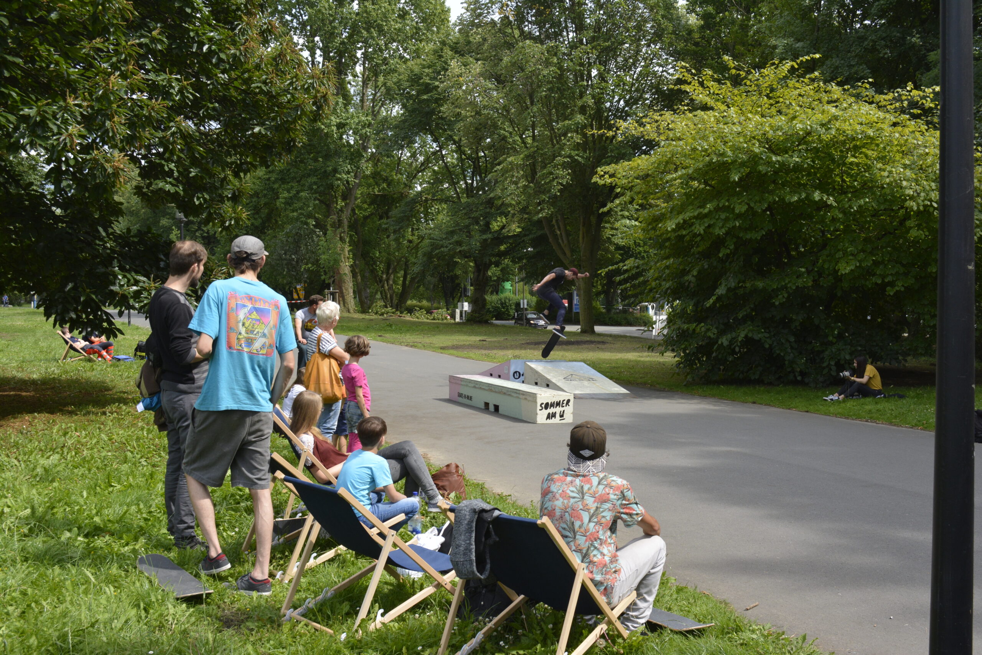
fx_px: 982
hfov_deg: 53.1
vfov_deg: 36.9
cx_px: 491
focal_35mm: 36
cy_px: 328
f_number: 8
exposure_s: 1/500
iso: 500
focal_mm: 24
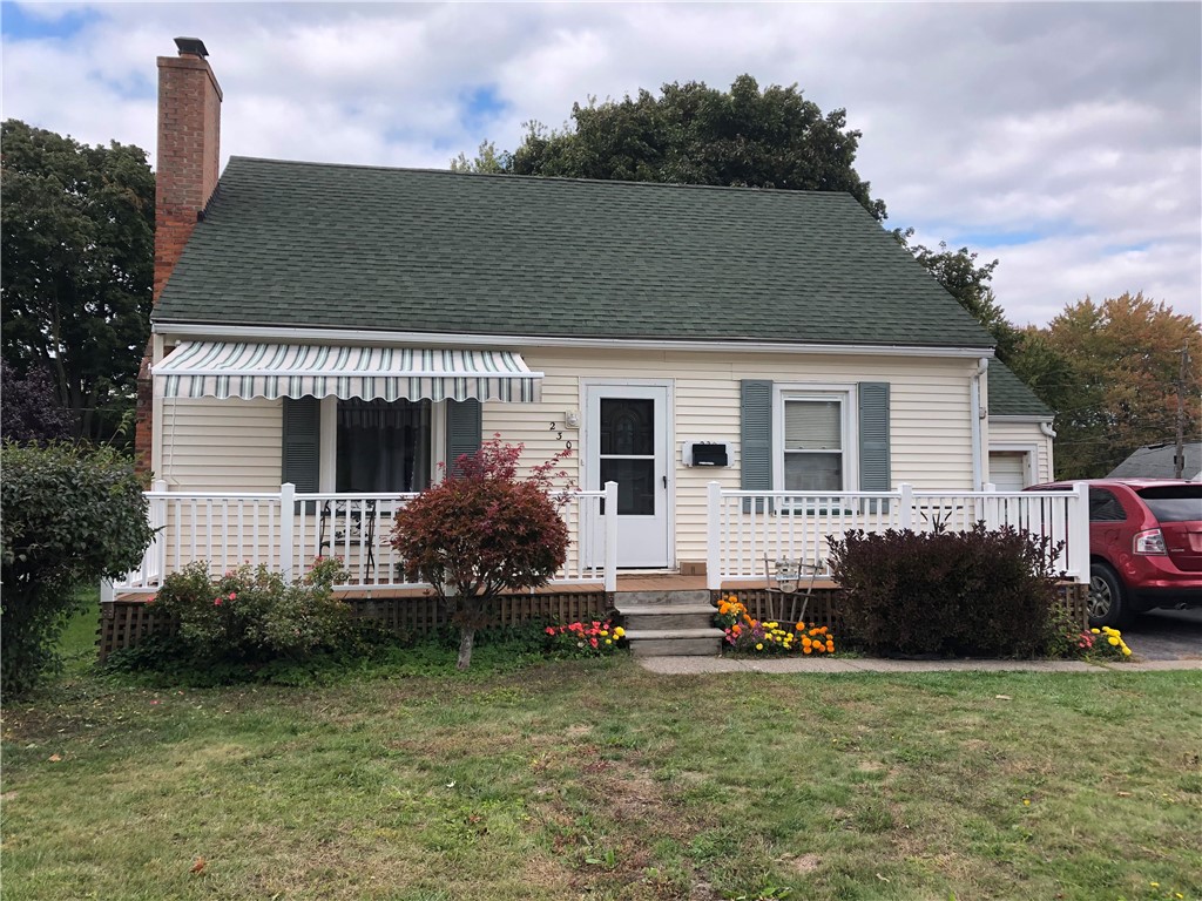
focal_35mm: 28
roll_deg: +0.4
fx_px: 972
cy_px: 450
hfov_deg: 63.4
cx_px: 601
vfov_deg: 49.7
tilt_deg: +3.8
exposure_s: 1/623
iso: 20
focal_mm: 3.99
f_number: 1.8
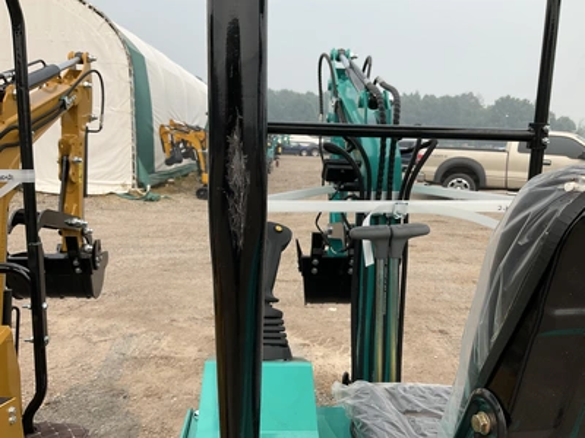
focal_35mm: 29
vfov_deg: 48.2
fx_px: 490
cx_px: 292
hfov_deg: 61.7
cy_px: 219
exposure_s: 1/1534
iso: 25
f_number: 1.8
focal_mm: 3
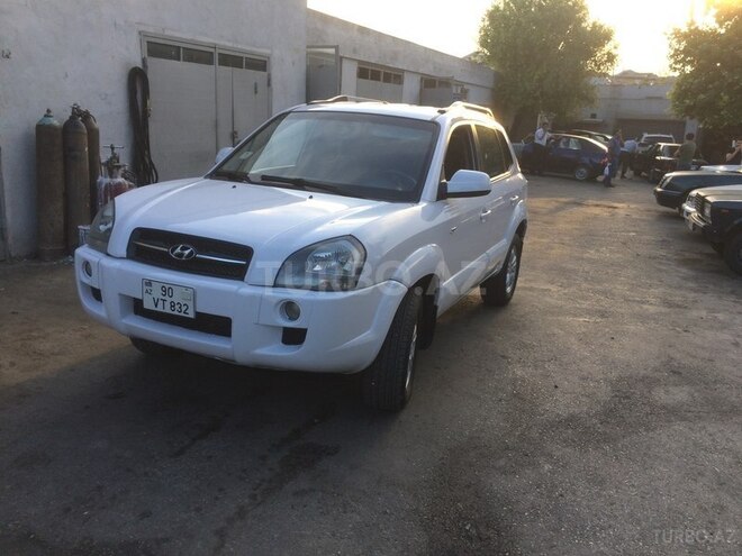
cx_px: 371
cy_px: 278
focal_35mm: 29
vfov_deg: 48.2
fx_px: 622
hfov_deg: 61.7
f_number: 2.2
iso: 32
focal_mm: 4.15
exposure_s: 1/225
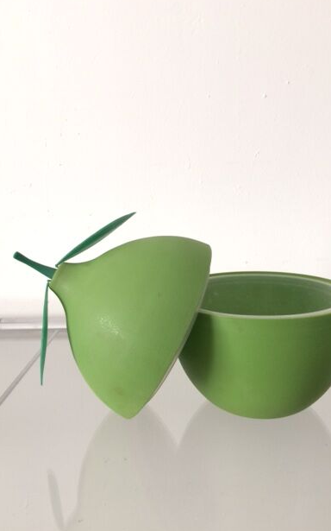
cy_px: 264
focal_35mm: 32
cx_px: 178
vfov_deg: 59.7
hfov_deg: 39.4
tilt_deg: -13.4
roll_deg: +1.1
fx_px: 462
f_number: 2.2
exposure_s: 1/33
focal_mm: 4.15
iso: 160
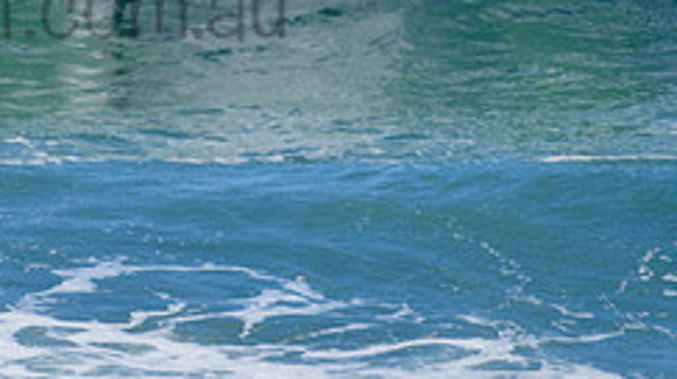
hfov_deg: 1.4
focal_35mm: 1542
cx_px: 19
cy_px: -67
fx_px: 27648
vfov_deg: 0.8
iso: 200
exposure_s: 1/2000
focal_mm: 500
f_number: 5.6
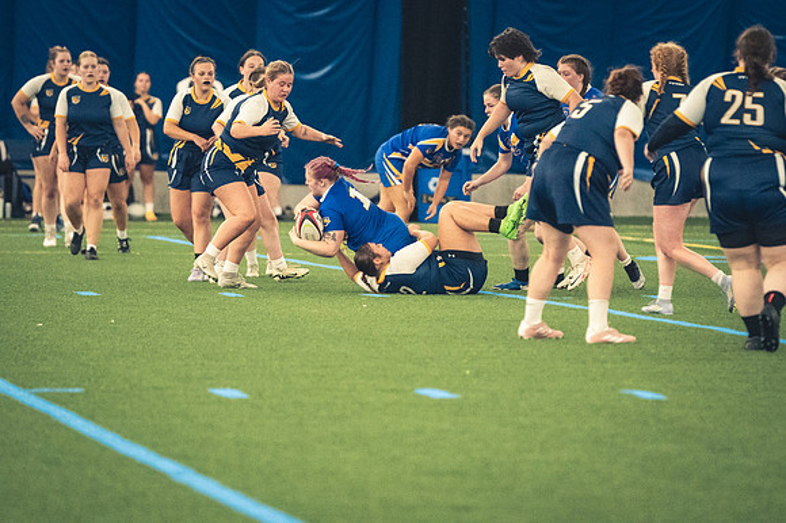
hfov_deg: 6.9
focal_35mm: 300
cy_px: 262
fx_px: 6546
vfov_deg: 4.6
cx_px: 393
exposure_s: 1/500
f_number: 2.8
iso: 12800
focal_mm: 200
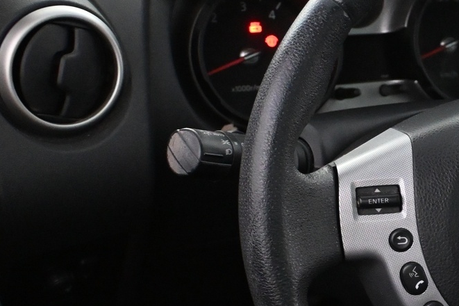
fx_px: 1313
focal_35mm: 103
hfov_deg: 18.8
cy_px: 197
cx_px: 551
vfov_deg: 13.3
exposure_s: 1/60
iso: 5000
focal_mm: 28
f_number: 4.5
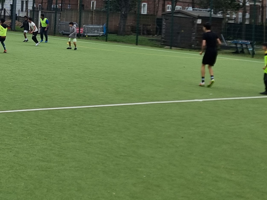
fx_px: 594
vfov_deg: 18.4
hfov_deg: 23.4
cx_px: -42
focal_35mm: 77
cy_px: -18
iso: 50
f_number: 1.8
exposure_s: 1/354
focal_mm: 6.7
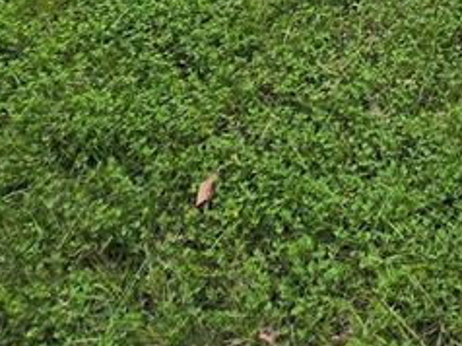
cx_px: 530
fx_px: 747
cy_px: -352
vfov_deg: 17.8
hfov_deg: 30.2
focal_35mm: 56
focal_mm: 2.2
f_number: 2.2
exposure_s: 1/790
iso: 50
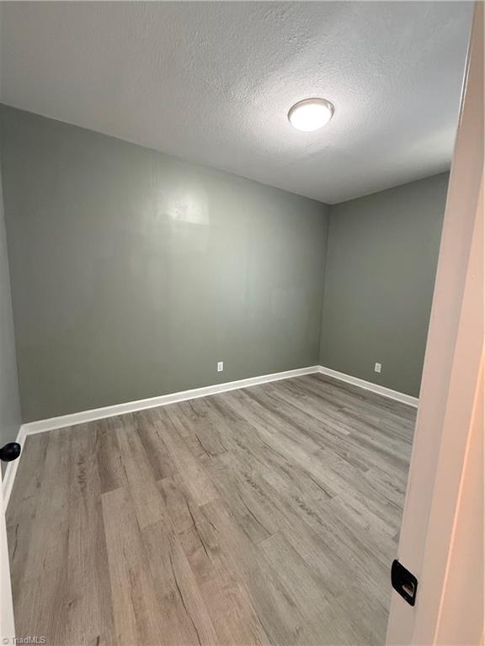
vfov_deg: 102.1
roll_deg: -2.6
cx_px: 242
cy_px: 323
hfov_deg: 85.7
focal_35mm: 14
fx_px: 262
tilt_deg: -7.4
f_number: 2.2
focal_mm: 2.22
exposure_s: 1/60
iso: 400
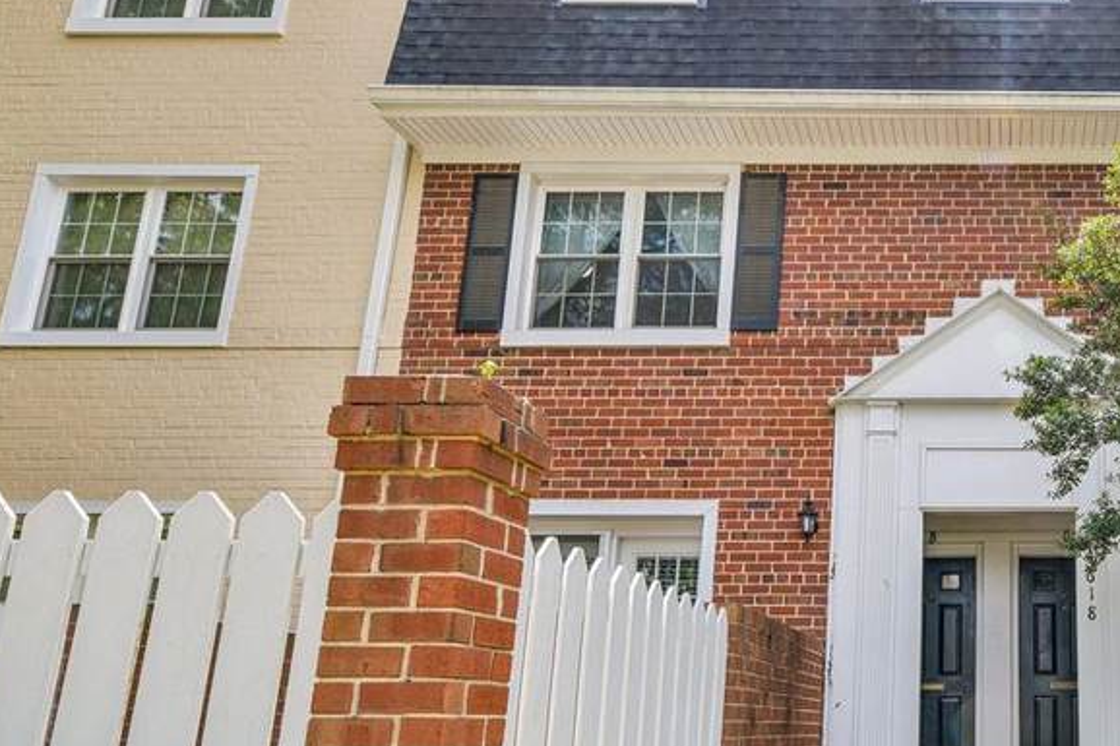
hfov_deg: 53.0
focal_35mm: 31
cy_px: 503
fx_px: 964
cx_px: 1004
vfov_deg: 41.7
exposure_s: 1/80
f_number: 8
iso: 100
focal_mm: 14
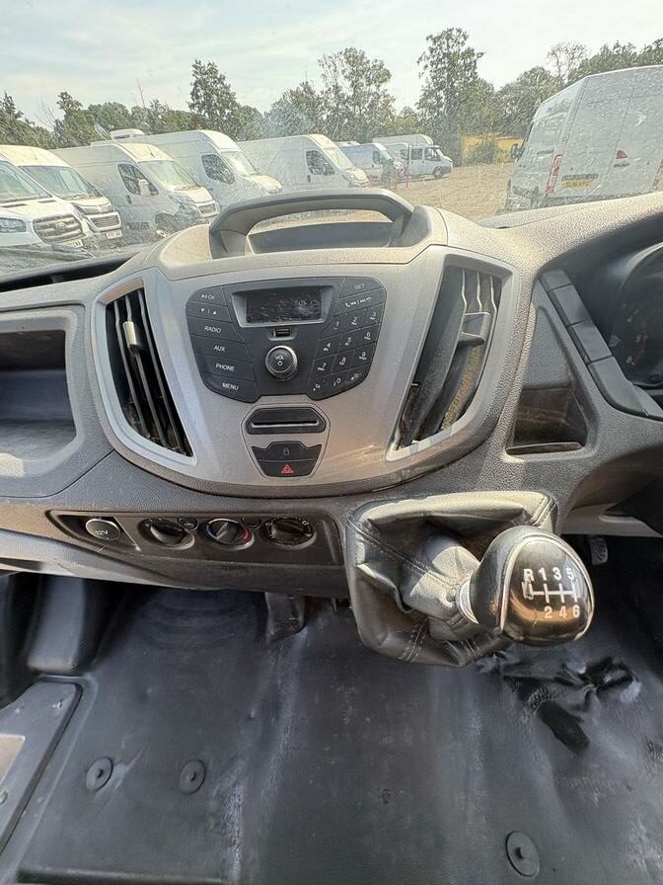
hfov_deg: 85.7
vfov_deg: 102.1
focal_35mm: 14
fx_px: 358
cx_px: 332
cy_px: 442
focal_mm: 2.22
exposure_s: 1/139
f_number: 2.2
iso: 100
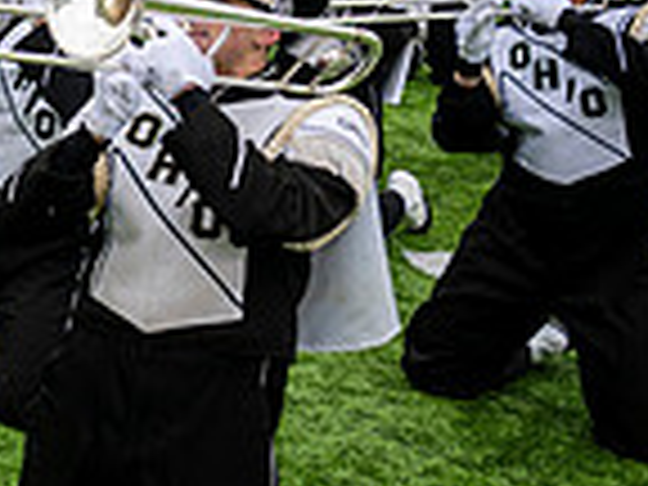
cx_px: -544
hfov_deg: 17.0
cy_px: 16
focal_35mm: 93
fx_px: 1741
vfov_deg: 15.6
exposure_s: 1/500
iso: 100
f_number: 2.8
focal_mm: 24
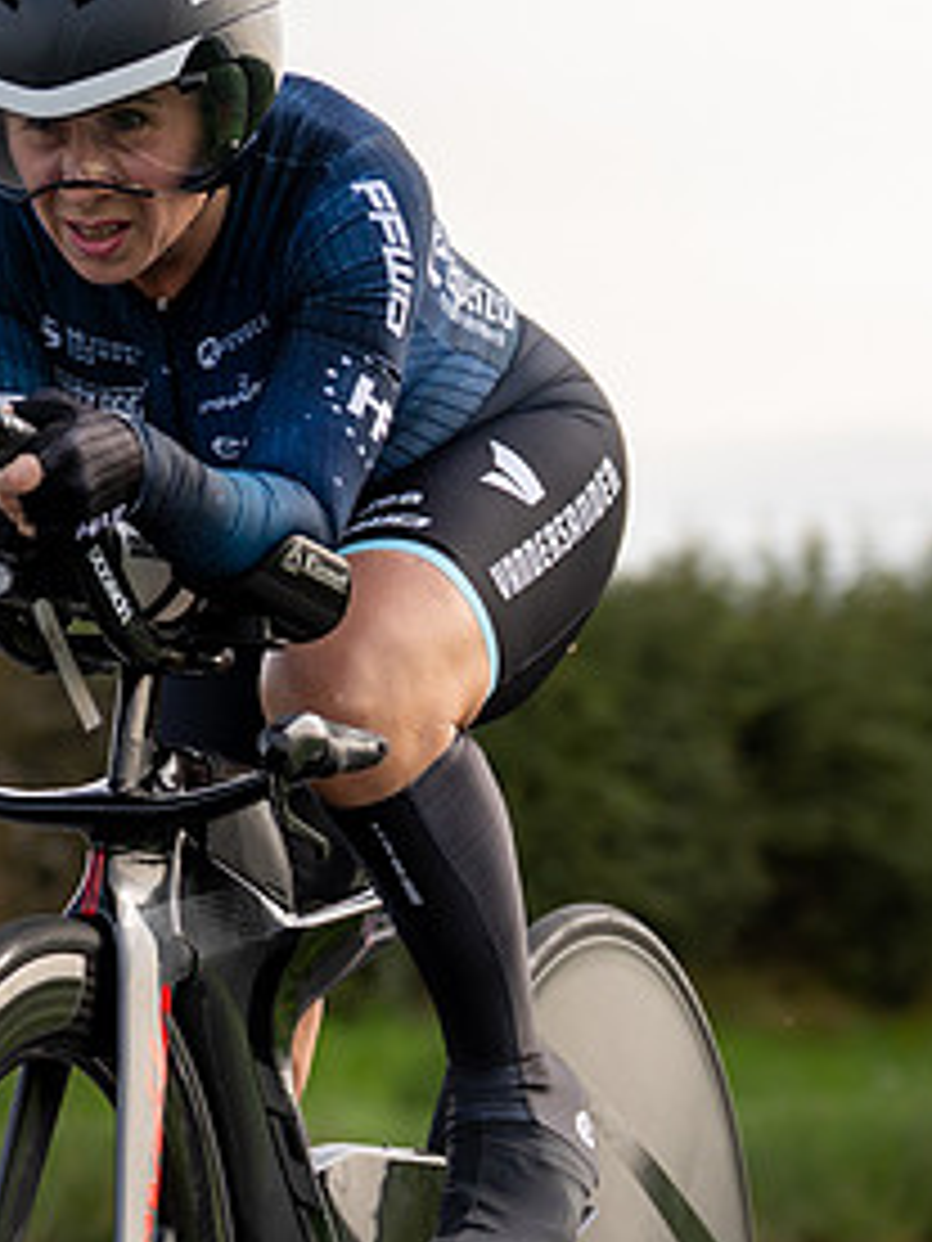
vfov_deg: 7.6
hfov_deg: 5.7
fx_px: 9334
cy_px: 501
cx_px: -44
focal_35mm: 260
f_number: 3.2
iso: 100
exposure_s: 1/1000
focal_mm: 78
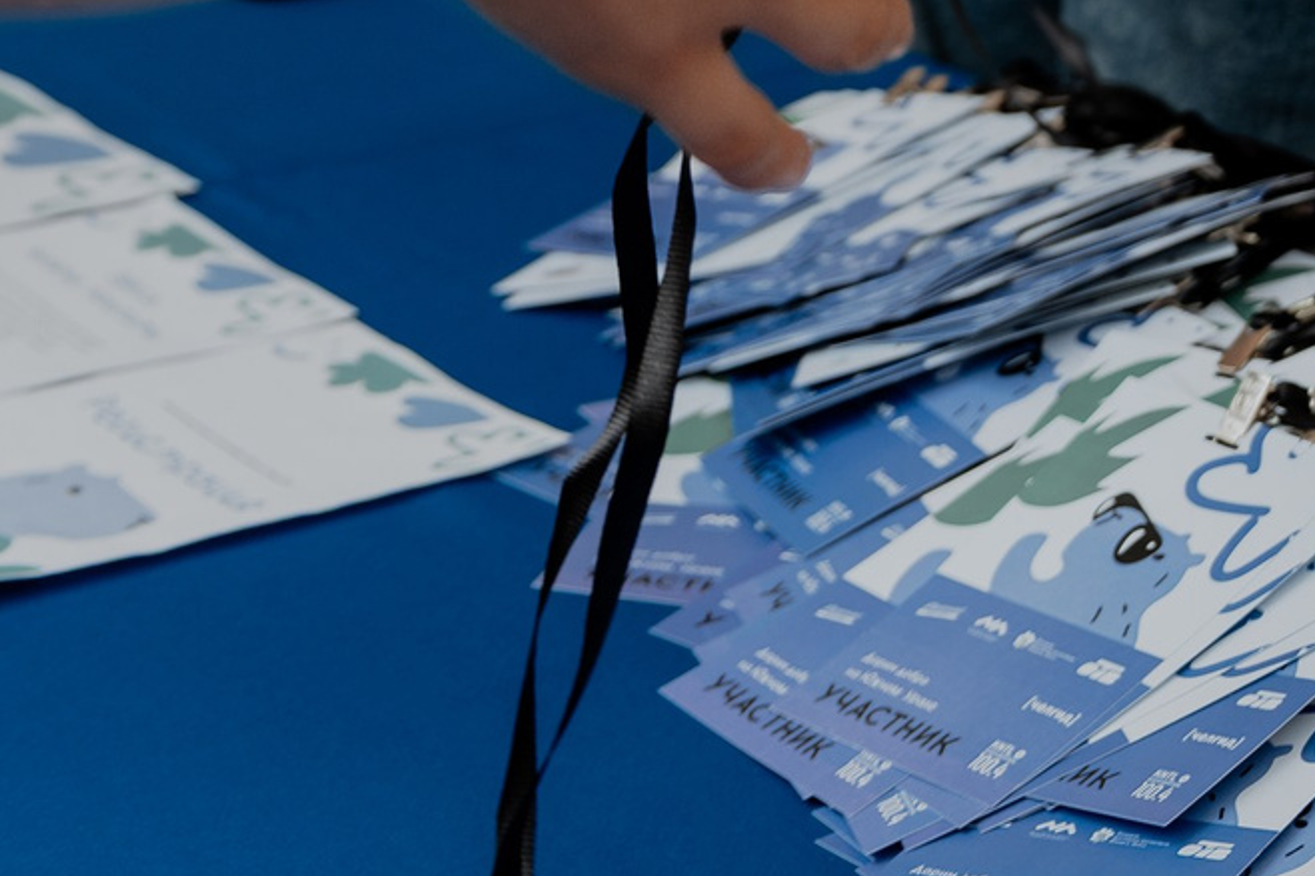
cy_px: -695
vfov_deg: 11.6
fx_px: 3979
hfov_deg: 18.2
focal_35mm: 109
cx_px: 1375
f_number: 3.2
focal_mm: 28
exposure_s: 1/400
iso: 250
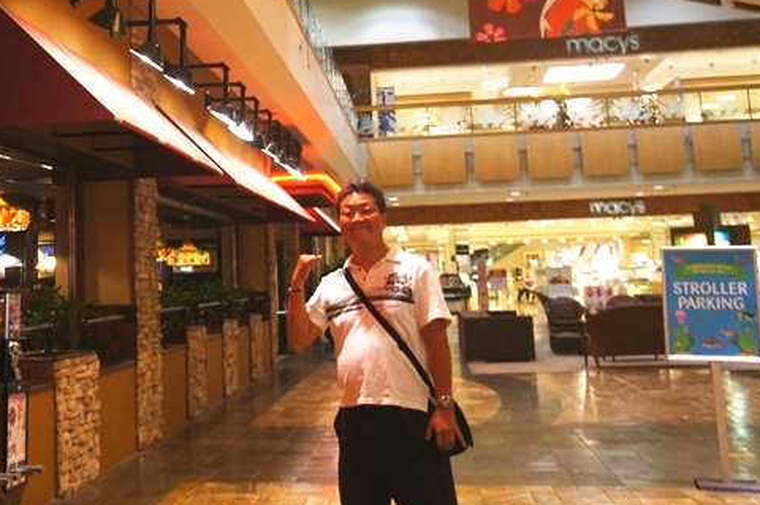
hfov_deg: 38.1
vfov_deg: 26.4
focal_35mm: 50
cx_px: 146
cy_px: 97
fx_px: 1054
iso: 1600
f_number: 4
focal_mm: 20
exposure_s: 1/100
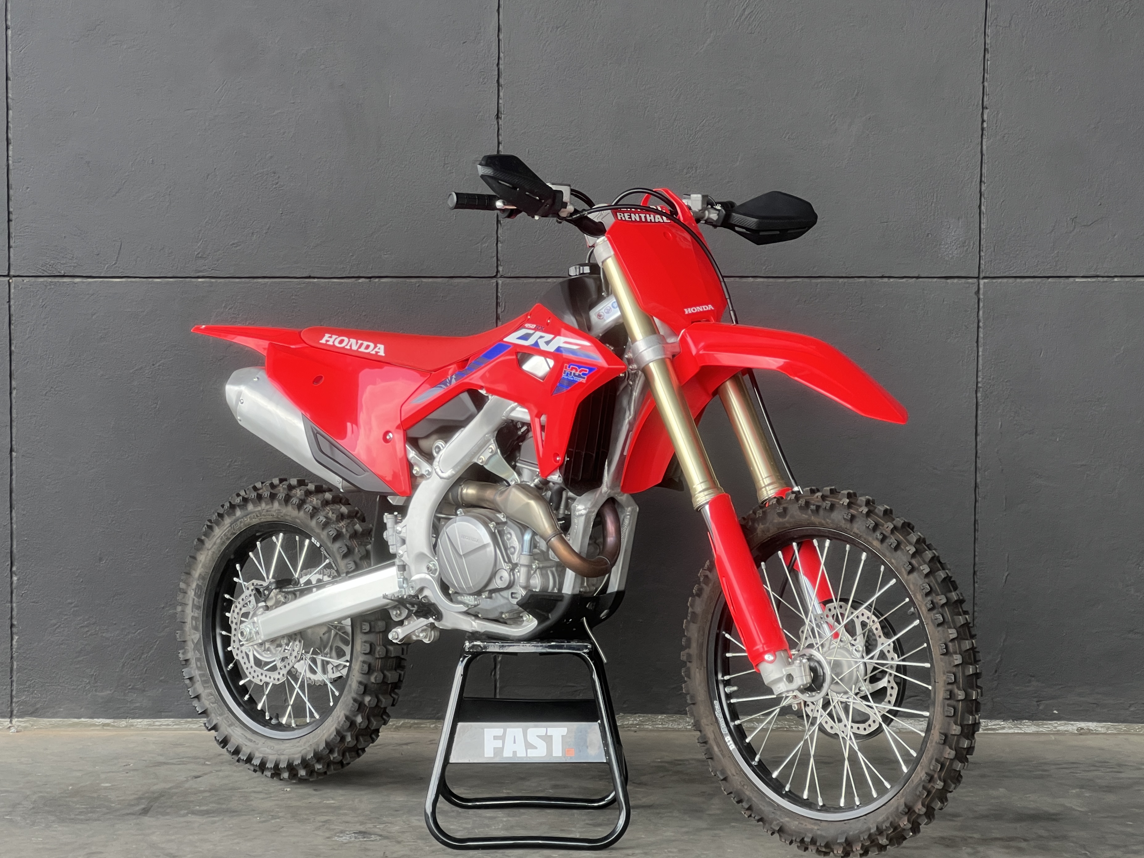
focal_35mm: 84
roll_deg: -1.2
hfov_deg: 23.3
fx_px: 2776
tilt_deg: -4.1
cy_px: 456
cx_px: 613
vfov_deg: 17.6
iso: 64
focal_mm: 9
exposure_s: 1/99
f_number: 2.8
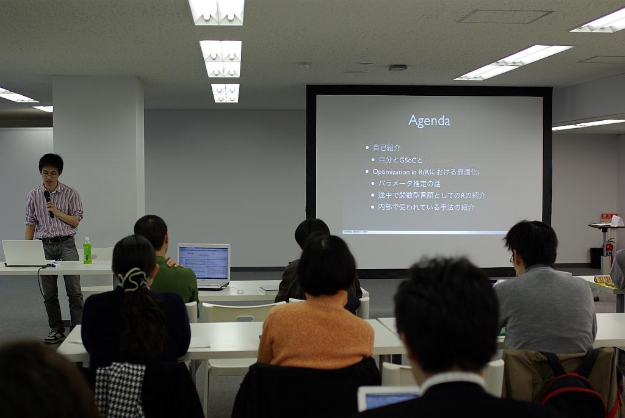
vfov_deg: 25.8
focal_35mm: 52
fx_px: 912
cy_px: 209
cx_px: 312
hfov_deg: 37.8
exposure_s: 1/60
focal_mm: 35
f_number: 2.8
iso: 100
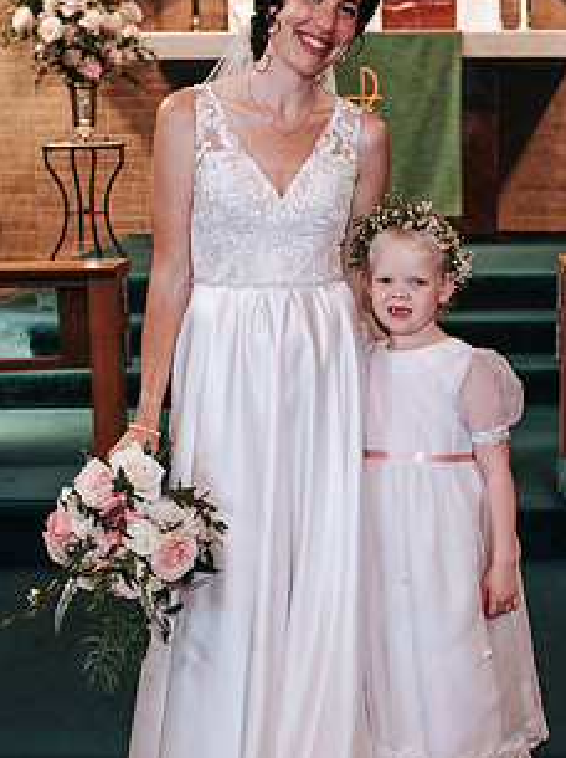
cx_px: 396
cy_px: 481
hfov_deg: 18.8
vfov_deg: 25.0
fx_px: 1704
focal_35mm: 78
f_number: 3.2
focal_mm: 35
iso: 800
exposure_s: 1/125
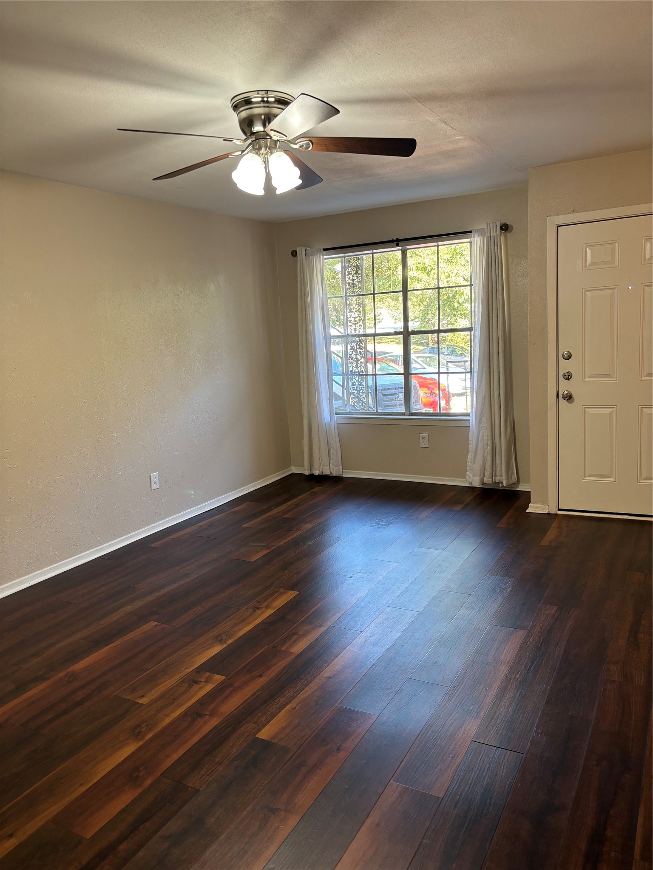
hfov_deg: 53.1
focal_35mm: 26
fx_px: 654
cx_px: 326
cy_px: 435
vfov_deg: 67.3
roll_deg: +2.8
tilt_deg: -7.8
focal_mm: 5.96
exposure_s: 1/60
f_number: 1.6
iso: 100
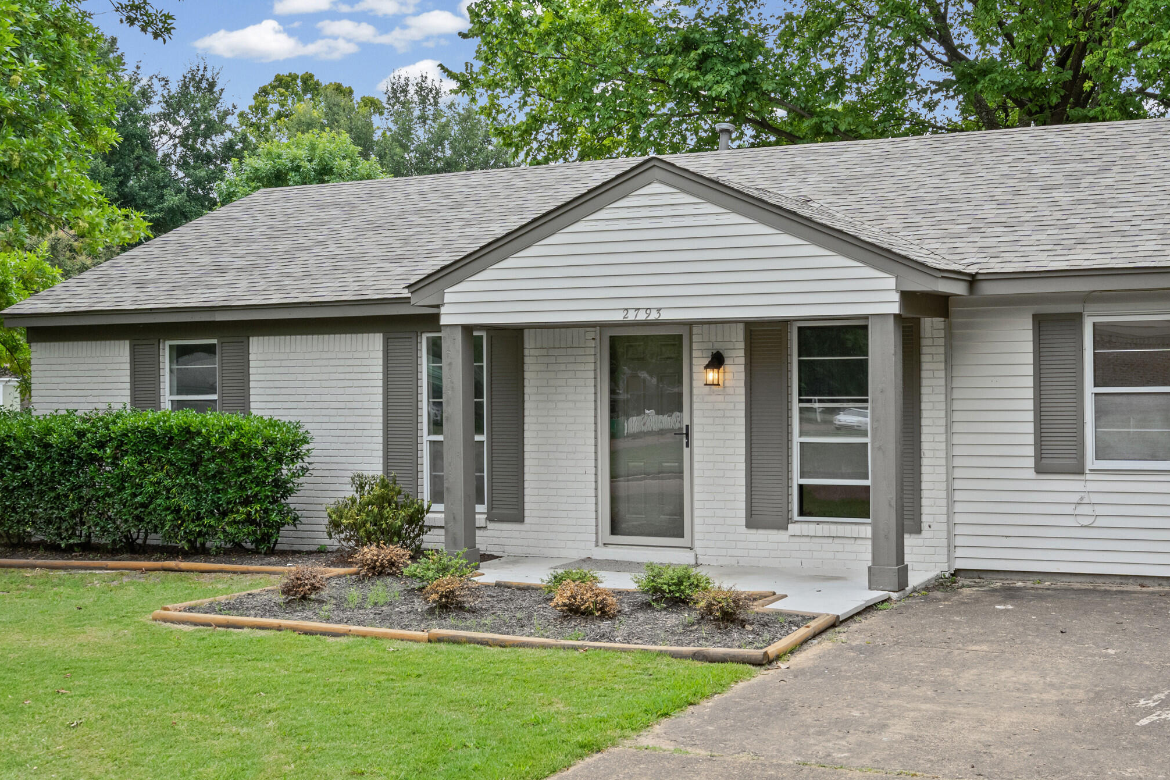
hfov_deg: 40.2
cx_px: 698
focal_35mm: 49
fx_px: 1592
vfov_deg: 27.5
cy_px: 353
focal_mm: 34
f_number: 9.5
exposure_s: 1/250
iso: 1000
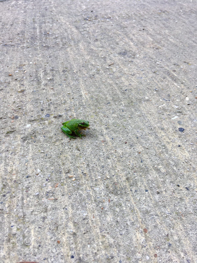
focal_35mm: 29
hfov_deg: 48.2
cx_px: 98
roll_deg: -0.5
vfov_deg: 61.7
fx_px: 220
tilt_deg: -44.7
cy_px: 132
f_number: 2.2
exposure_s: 1/119
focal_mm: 4.15
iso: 25
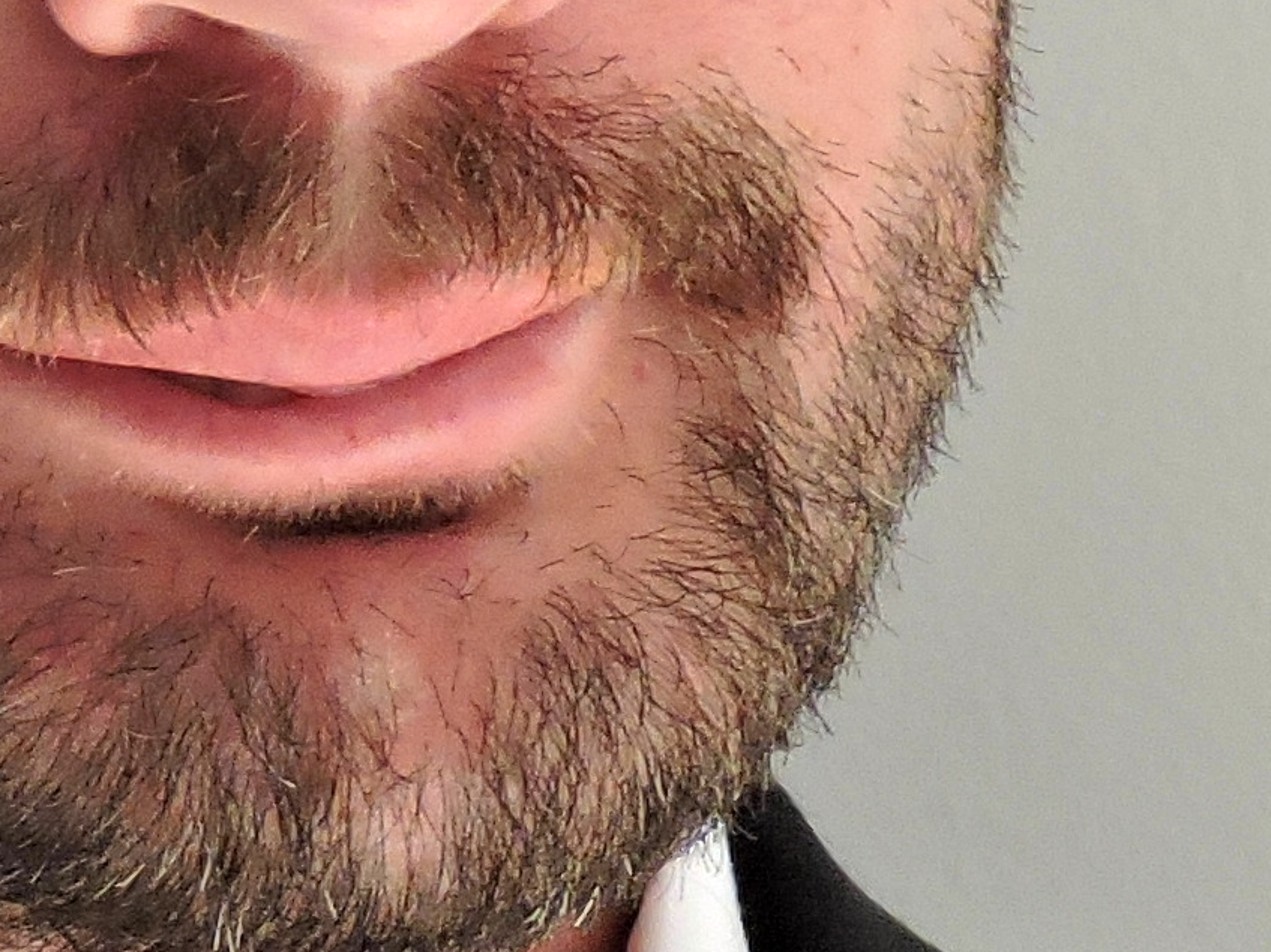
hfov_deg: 5.2
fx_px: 13987
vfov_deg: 3.9
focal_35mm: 381
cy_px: 471
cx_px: 170
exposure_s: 1/60
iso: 360
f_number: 3.9
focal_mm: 12.5
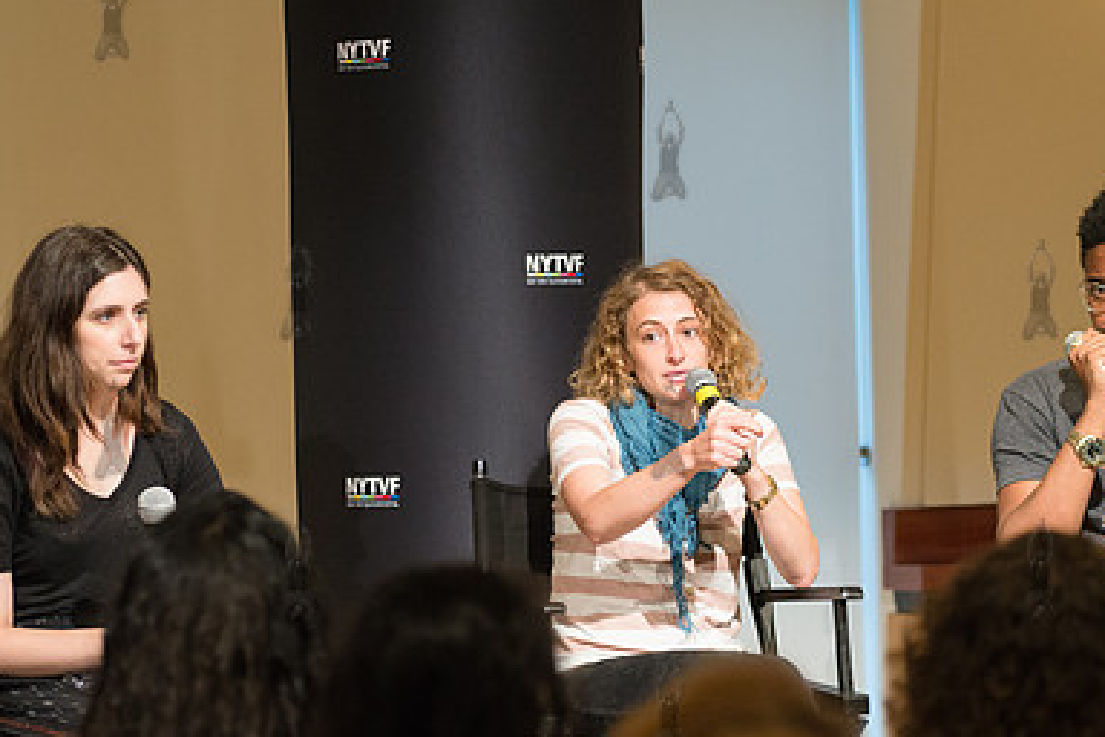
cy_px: 428
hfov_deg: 13.6
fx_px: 4634
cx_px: 668
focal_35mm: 151
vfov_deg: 9.1
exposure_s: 1/200
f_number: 4
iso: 2500
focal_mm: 100
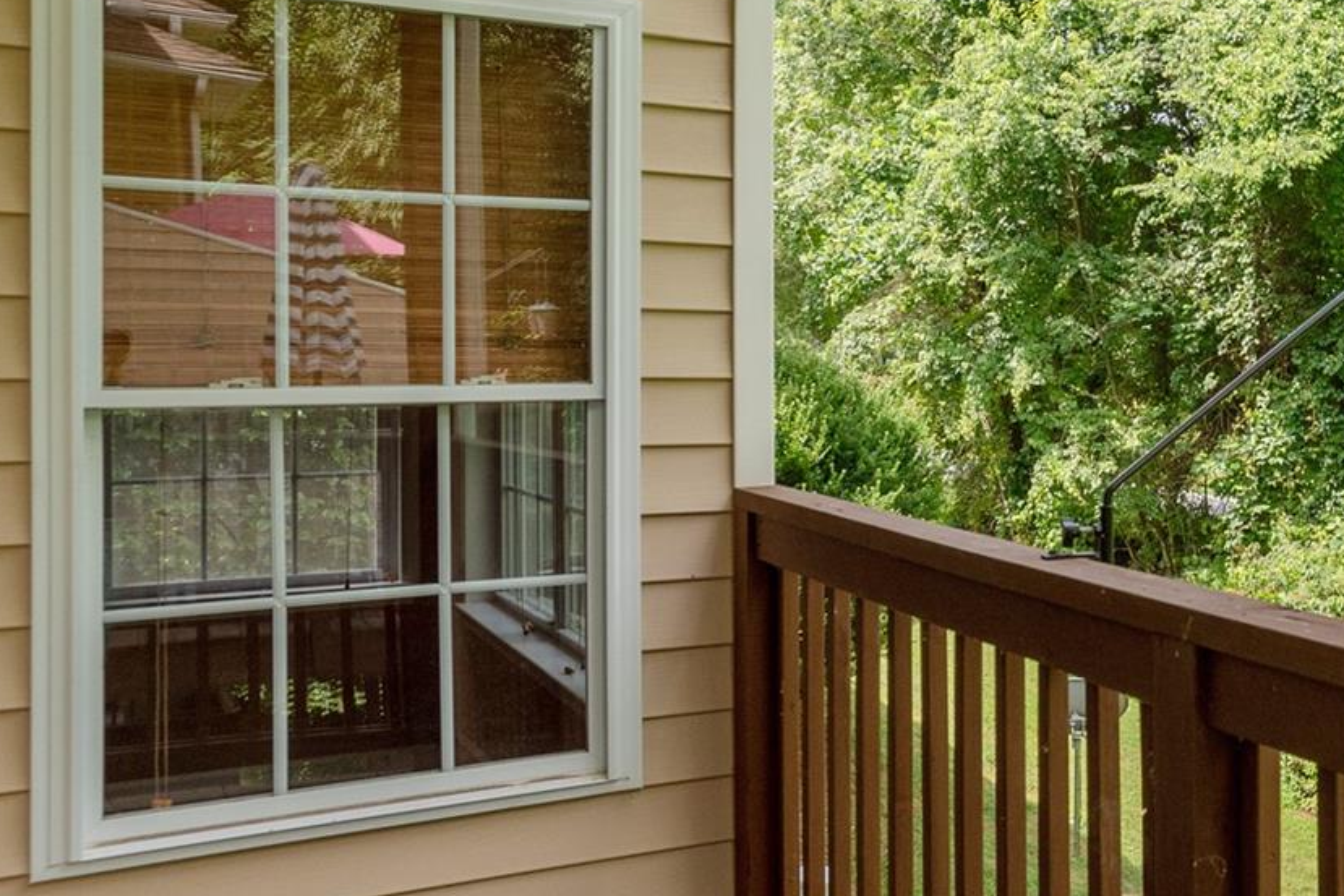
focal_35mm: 42
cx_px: 1363
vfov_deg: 31.6
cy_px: 279
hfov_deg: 40.3
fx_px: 1568
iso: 320
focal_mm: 17
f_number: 7.1
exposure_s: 1/640
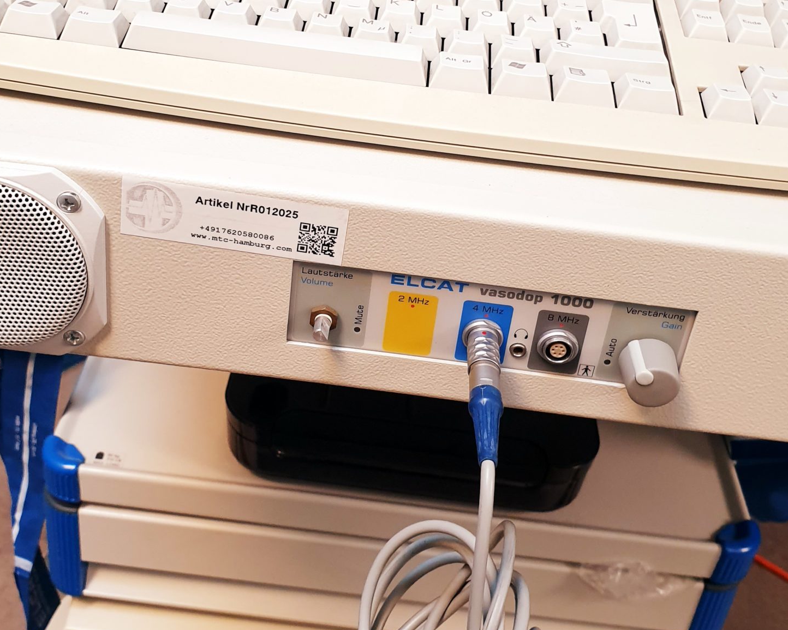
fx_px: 1049
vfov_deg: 33.0
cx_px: 350
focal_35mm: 45
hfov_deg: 41.1
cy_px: 191
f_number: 2.4
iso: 160
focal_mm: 4.3
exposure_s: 1/50
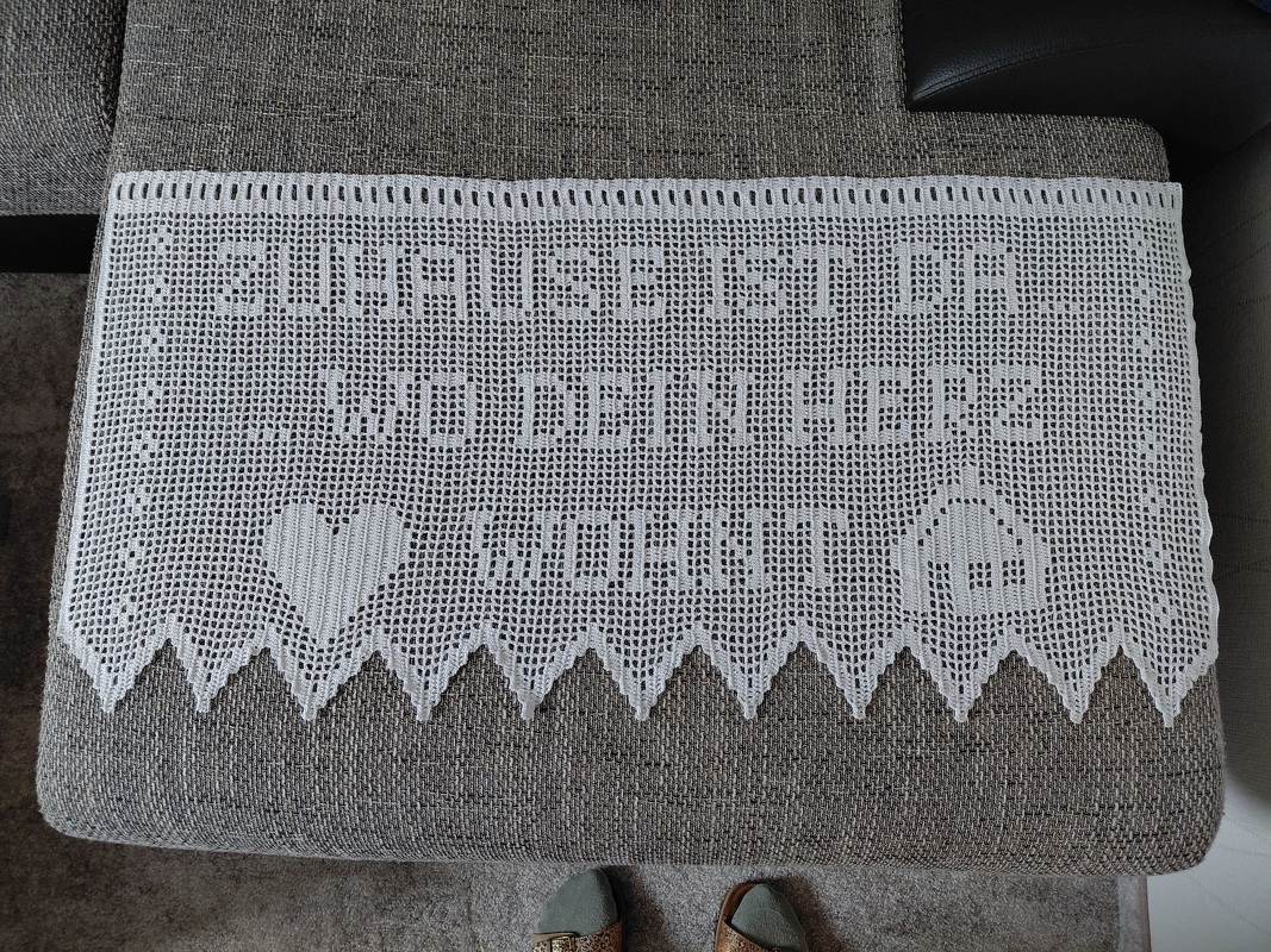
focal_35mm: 25
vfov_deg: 54.9
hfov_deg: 69.4
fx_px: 918
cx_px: 636
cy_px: 476
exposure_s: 1/100
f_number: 1.8
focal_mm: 4.69
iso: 125
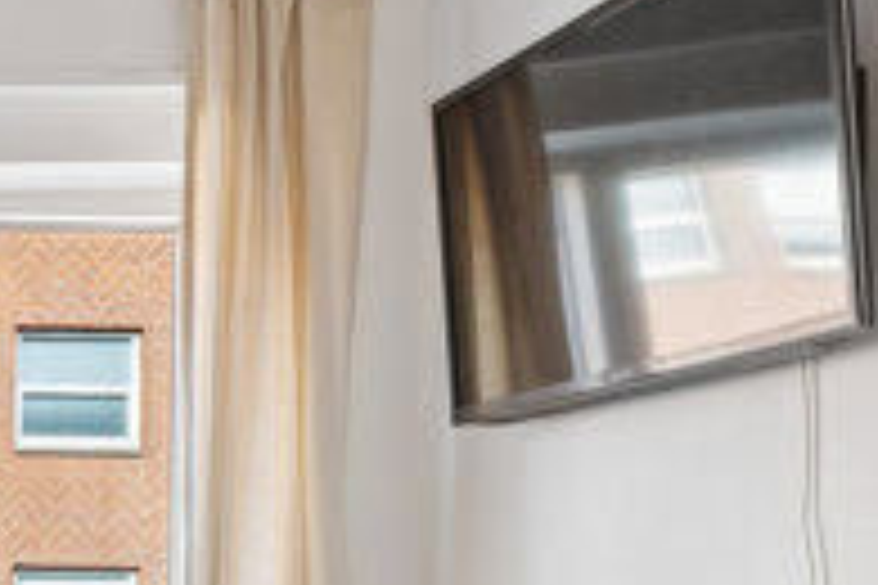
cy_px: 632
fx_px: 1805
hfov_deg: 22.7
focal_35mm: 74
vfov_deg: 17.8
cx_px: -410
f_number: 10
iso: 160
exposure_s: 1/5
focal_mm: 18
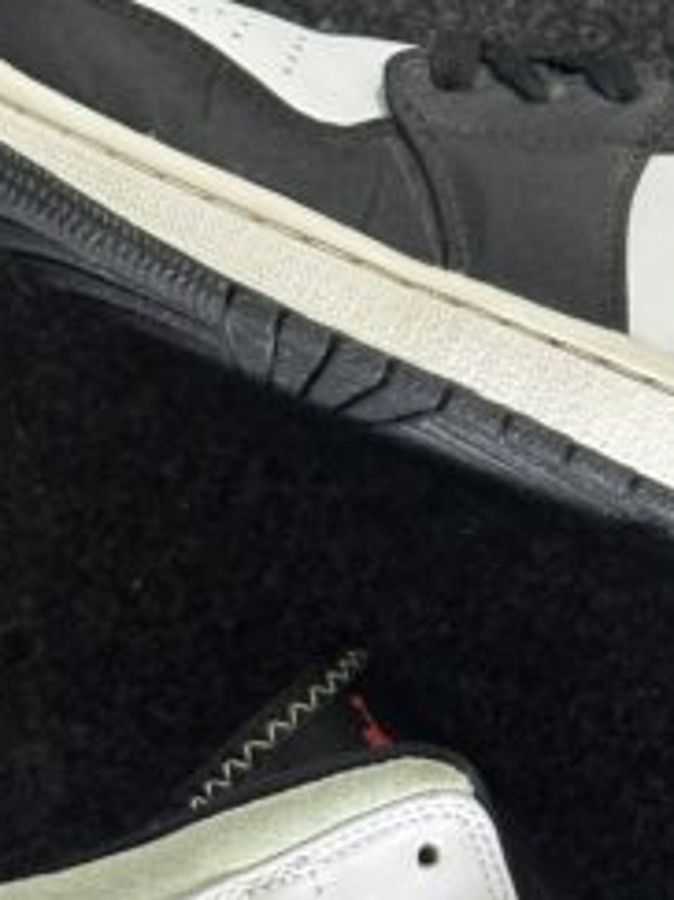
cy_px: 828
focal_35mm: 158
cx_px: 707
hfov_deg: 9.3
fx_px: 4105
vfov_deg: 12.4
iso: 125
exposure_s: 1/50
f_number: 1.78
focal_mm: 6.86
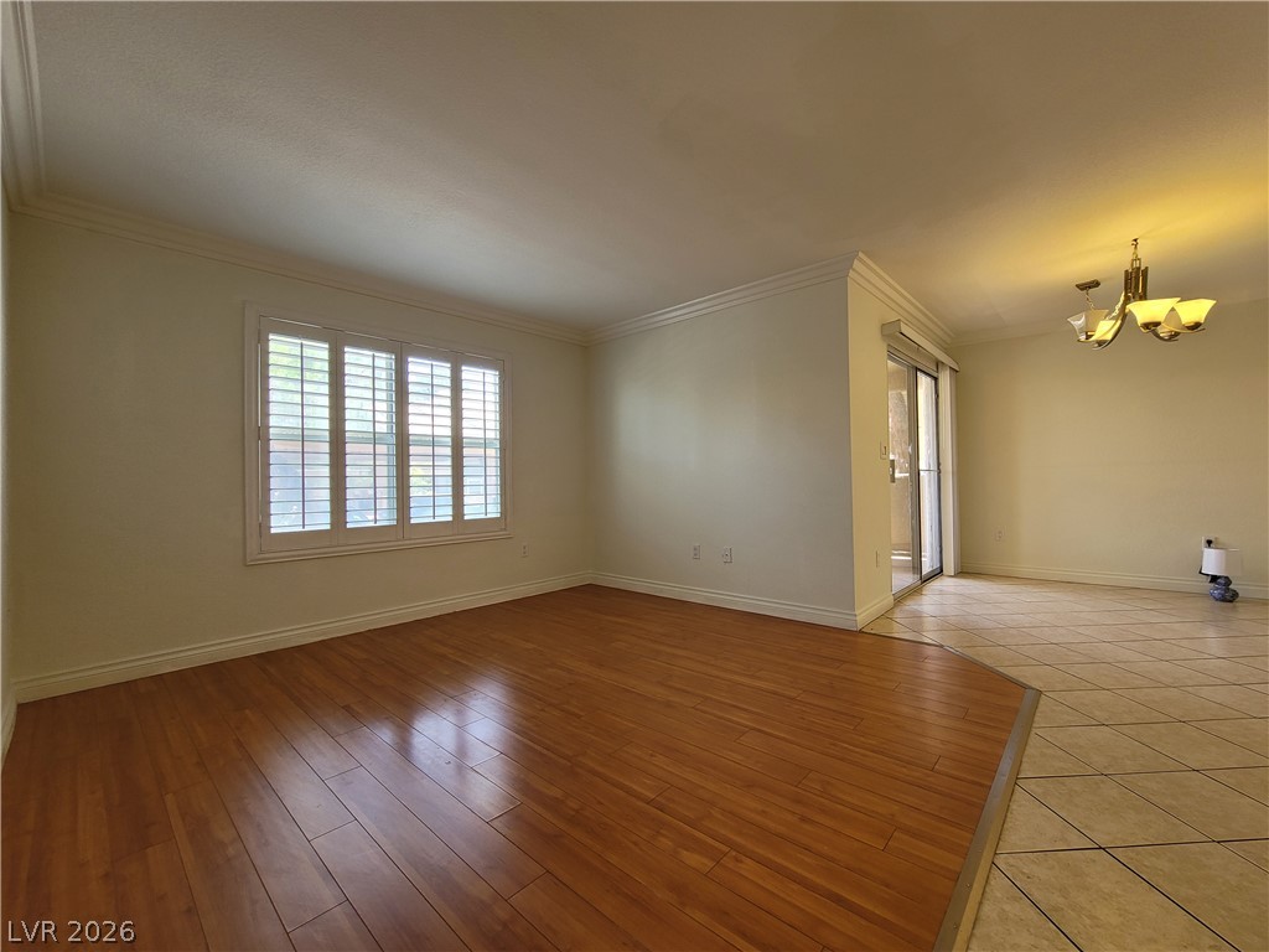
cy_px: 476
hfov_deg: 106.2
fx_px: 477
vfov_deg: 89.9
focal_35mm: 13
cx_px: 634
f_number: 2.2
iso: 100
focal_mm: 2.2
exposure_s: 1/60
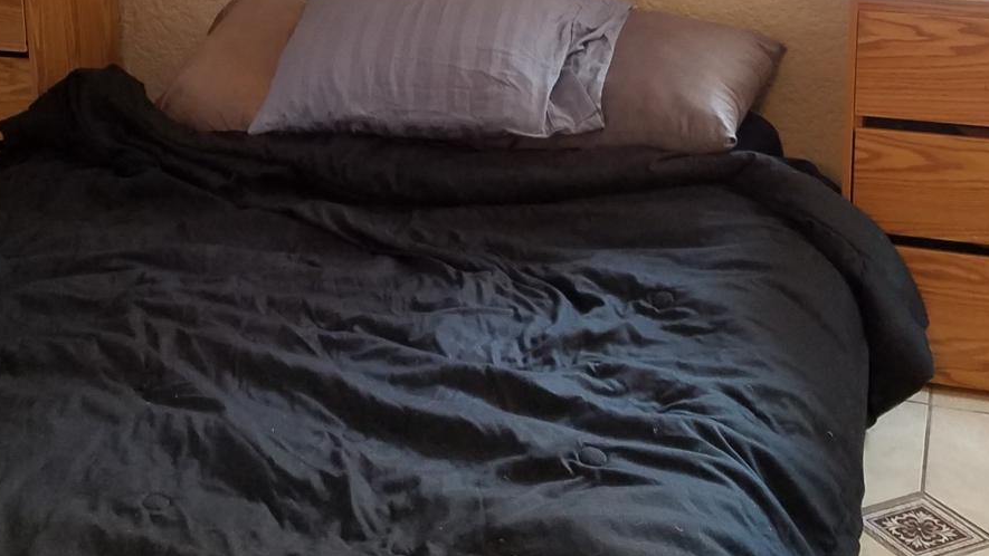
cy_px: -22
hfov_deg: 32.6
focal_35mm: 64
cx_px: 339
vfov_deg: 18.3
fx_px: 1679
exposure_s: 1/40
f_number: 1.7
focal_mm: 4.2
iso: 160
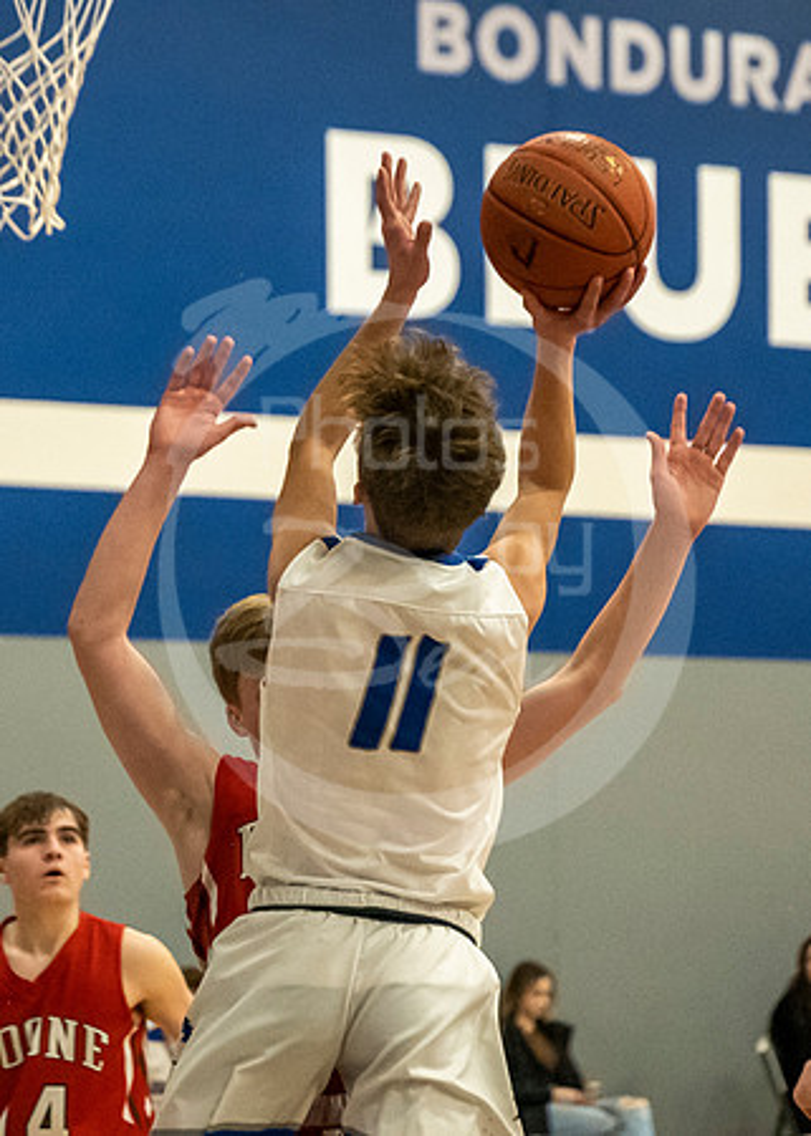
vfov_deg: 12.9
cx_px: 331
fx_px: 5020
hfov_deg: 9.2
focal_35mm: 156
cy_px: 568
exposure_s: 1/1000
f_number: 2.8
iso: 3200
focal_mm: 71
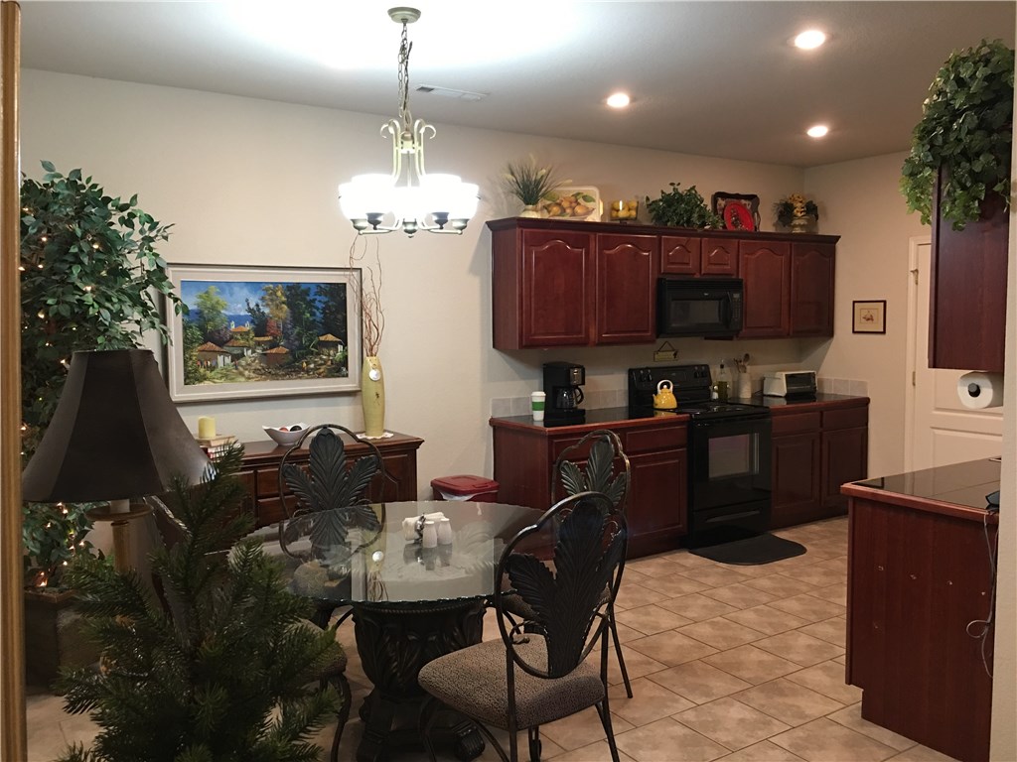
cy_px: 381
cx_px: 508
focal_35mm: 29
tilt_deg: -3.7
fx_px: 852
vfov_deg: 48.2
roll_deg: -0.4
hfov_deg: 61.7
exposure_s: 1/15
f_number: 2.2
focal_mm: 4.15
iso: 64
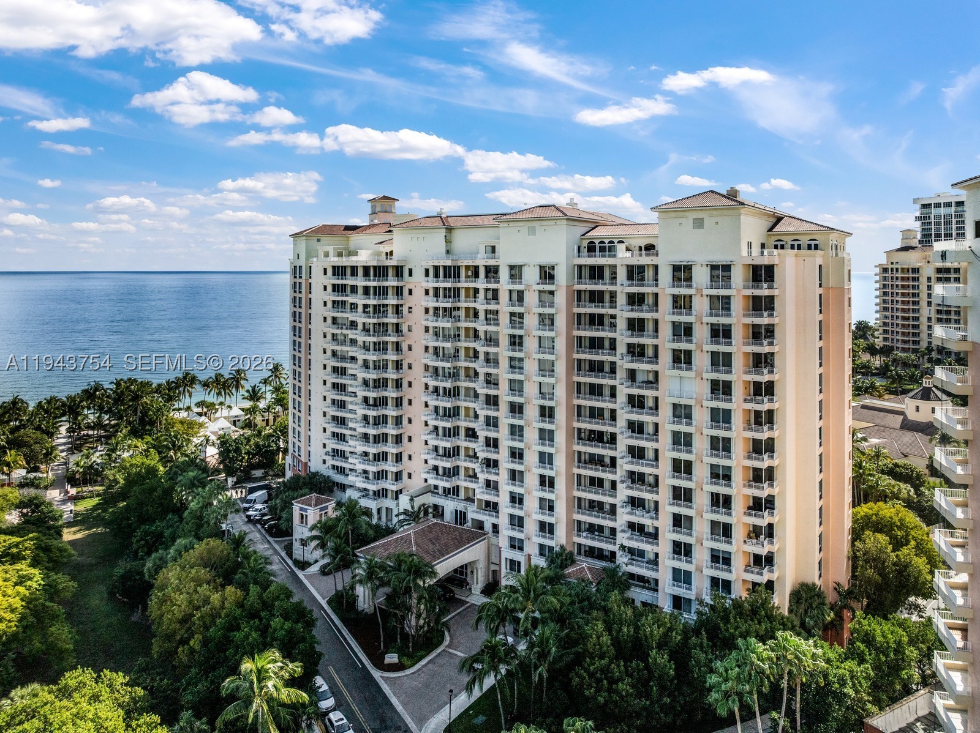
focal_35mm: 24
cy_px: 366
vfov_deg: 56.8
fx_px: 679
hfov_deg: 71.6
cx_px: 490
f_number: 2.8
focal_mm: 12.29
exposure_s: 1/1250
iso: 250
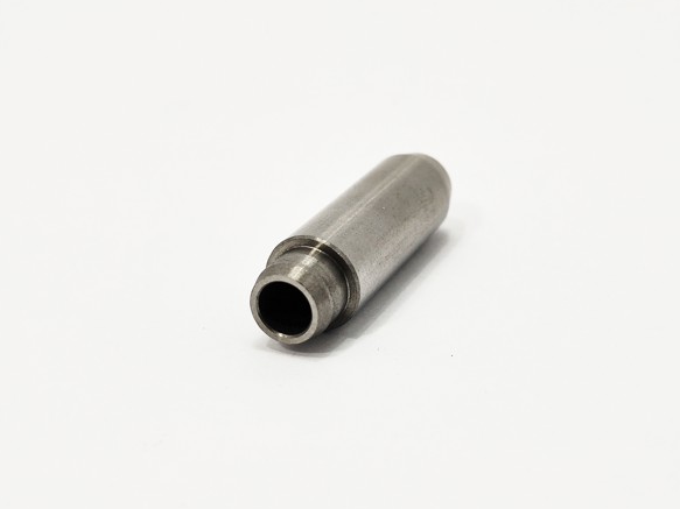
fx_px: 1100
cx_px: 346
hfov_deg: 34.4
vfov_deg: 26.1
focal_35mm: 56
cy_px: 254
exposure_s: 1/230
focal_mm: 4.75
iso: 112
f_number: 1.75
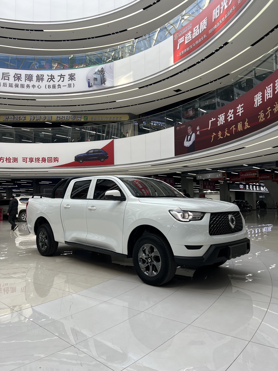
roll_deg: +1.1
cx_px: 139
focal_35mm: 26
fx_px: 278
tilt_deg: +3.7
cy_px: 186
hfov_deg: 53.1
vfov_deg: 67.3
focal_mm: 5.7
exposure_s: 1/404
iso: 50
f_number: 1.5
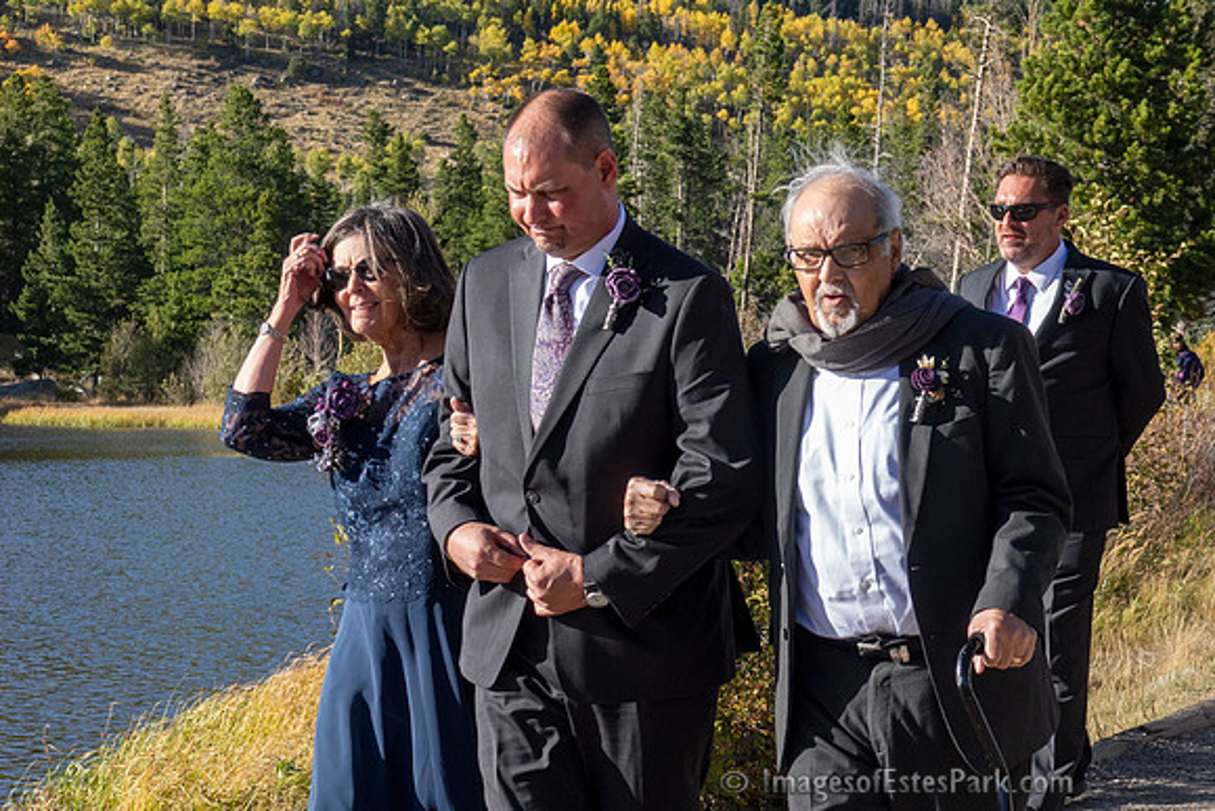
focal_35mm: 56
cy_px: 406
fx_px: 1890
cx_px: 608
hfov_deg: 35.6
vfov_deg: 24.2
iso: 200
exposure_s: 1/1000
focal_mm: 20.49
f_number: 4
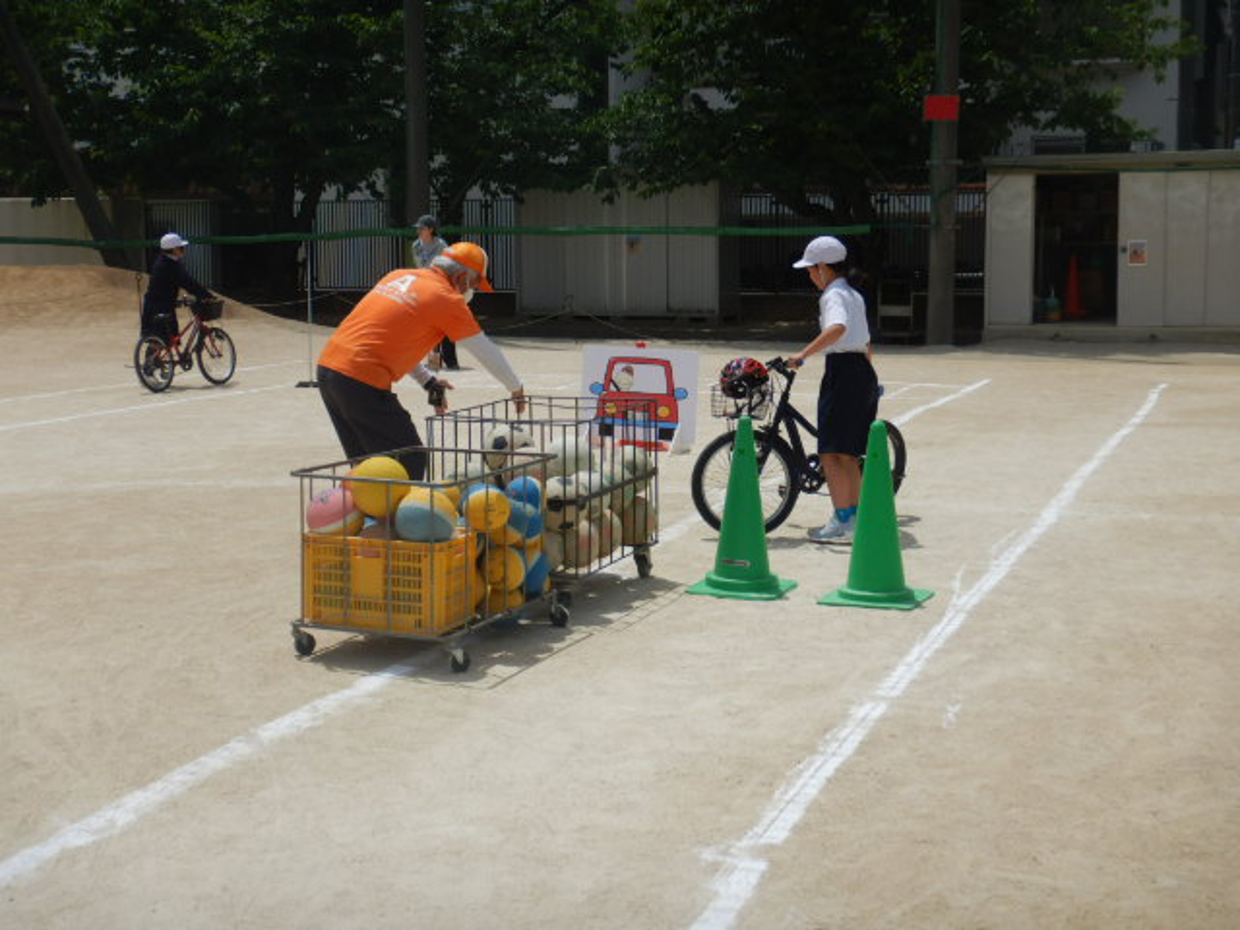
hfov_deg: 36.8
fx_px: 1863
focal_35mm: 52
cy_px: 465
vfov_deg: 28.0
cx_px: 620
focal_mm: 9.2
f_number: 8.7
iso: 125
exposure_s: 1/500
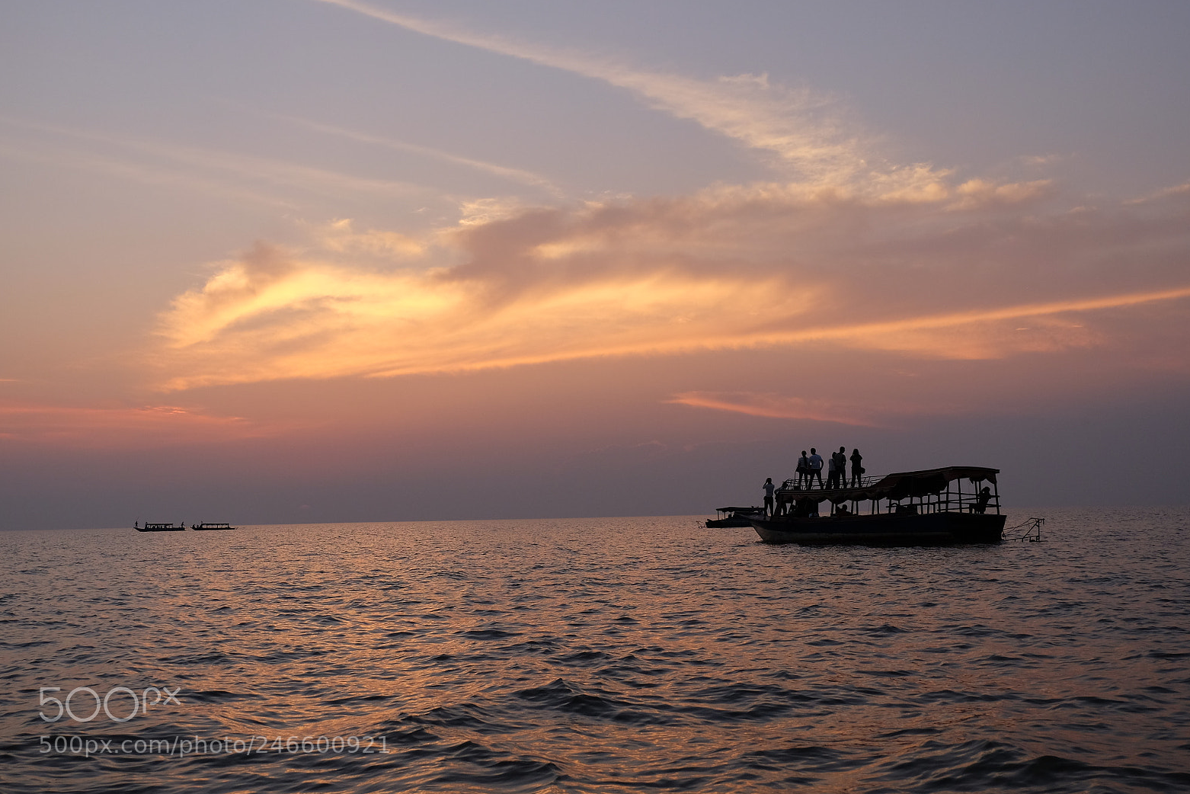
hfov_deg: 45.4
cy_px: 399
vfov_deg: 31.2
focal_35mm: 43
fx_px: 1422
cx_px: 601
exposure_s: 1/340
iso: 400
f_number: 5.6
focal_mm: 28.2
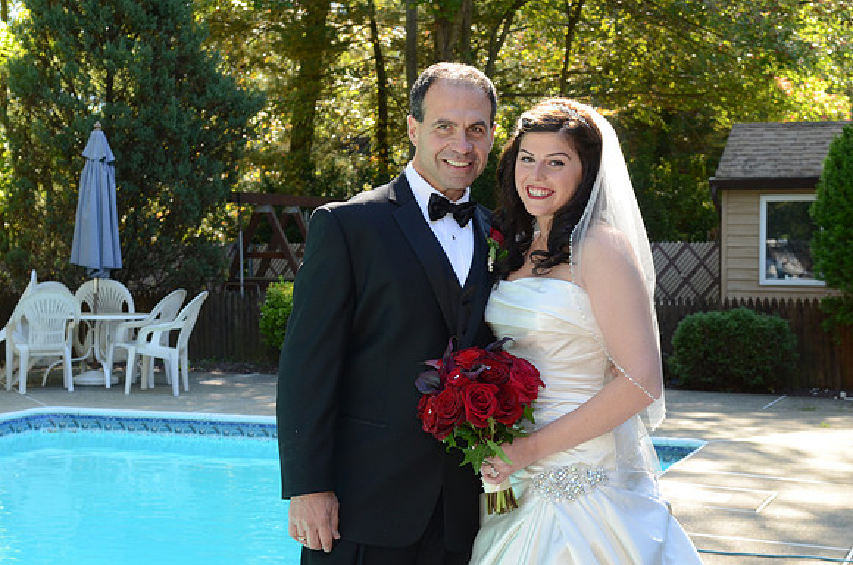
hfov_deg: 35.1
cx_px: 426
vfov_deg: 23.7
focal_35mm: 57
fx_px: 1348
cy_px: 282
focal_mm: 38
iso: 500
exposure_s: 1/100
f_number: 7.1
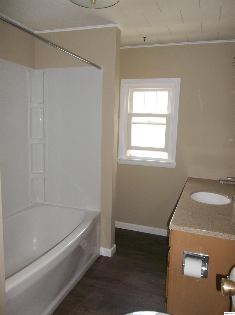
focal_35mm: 27
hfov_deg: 51.2
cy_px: 158
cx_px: 118
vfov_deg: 65.4
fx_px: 245
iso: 160
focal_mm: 4.9
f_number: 3.5
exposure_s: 1/30
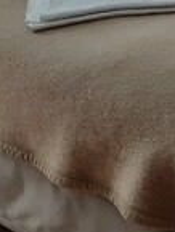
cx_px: 307
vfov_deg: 9.7
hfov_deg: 7.6
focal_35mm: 191
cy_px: -230
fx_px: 1286
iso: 80
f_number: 1.7
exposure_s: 1/50
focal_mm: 3.93
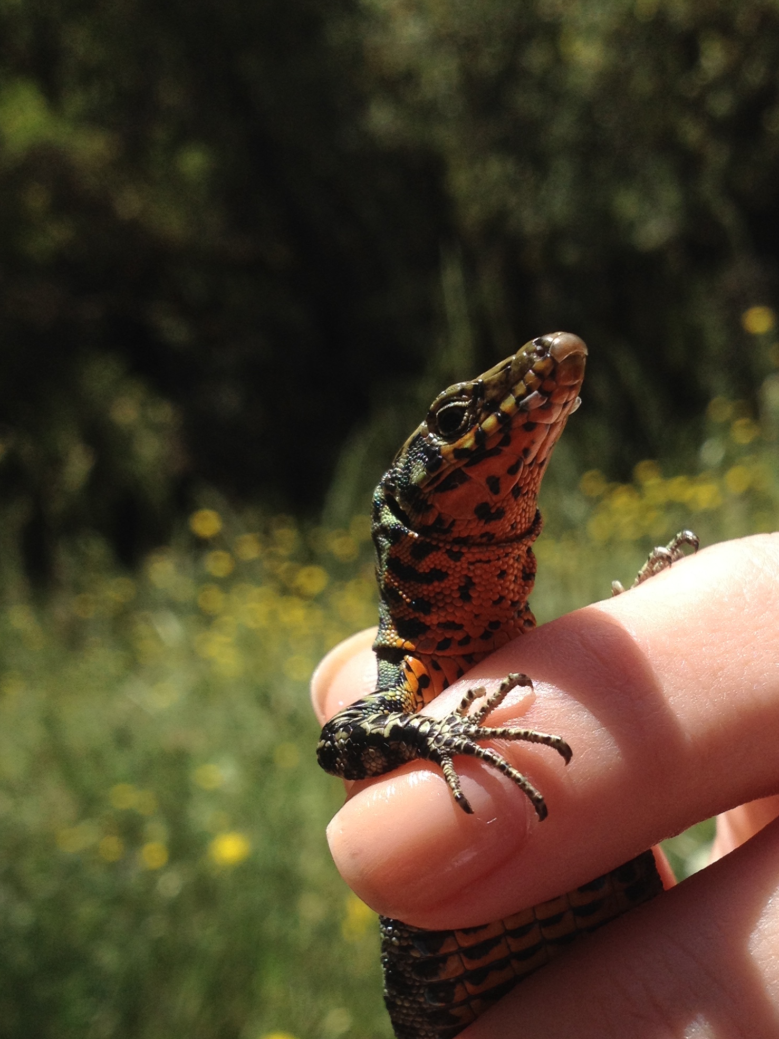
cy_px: 720
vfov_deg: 32.9
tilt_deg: -44.6
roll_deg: +14.2
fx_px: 1741
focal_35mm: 58
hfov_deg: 25.2
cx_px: 475
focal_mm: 4.28
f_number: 2.4
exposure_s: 1/1623
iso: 50
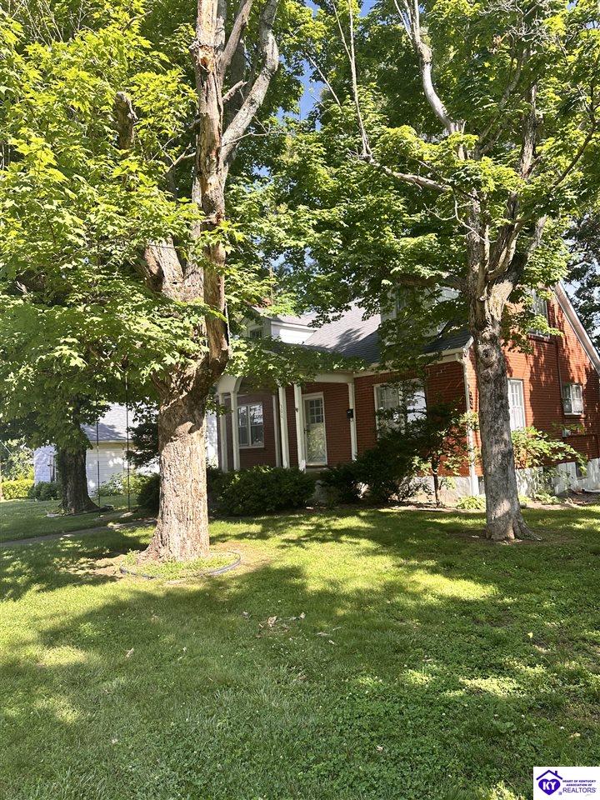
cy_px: 400
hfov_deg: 56.8
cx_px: 300
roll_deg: +1.2
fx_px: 555
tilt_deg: +5.6
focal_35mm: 24
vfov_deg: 71.6
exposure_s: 1/642
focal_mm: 6.86
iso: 80
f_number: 1.78
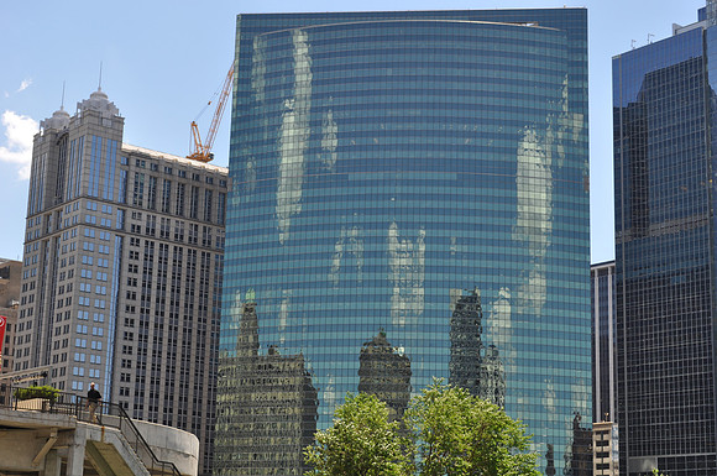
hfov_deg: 29.9
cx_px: 358
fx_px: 1342
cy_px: 238
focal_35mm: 68
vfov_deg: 20.1
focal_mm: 45
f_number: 8
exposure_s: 1/250
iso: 200
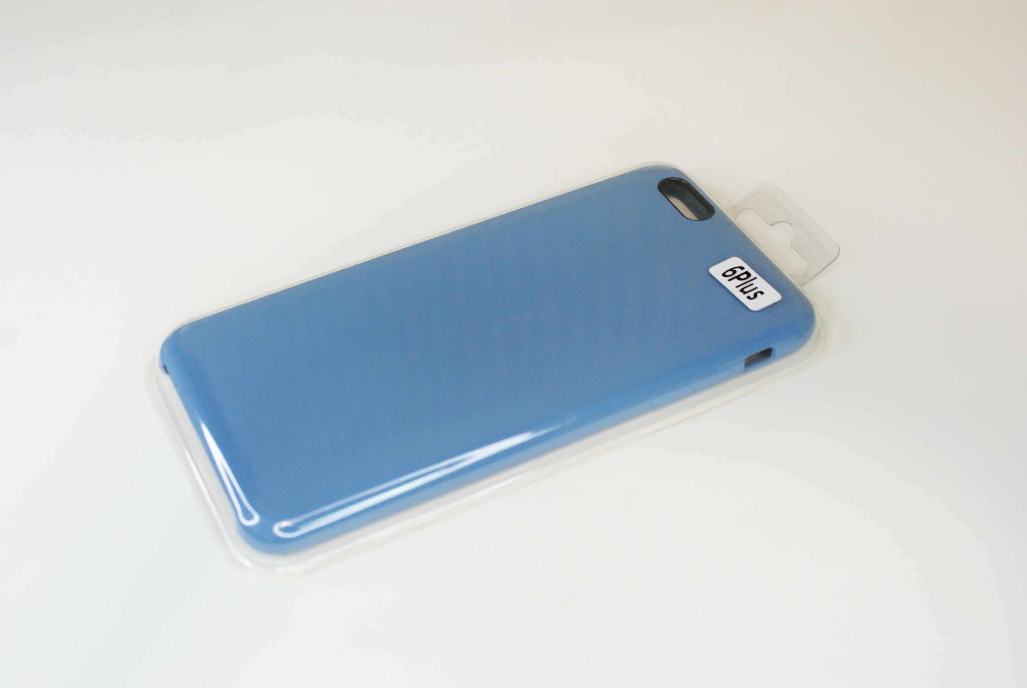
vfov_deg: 25.8
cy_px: 344
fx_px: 1499
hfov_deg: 37.8
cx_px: 514
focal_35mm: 52
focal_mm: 35
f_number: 5.6
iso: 1600
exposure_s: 1/160
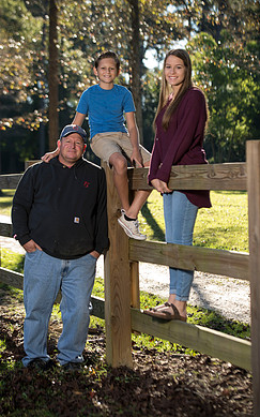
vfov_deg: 19.6
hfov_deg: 12.3
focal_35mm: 106
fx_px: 1202
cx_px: 126
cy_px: 205
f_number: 4
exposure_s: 1/125
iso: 50
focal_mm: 90
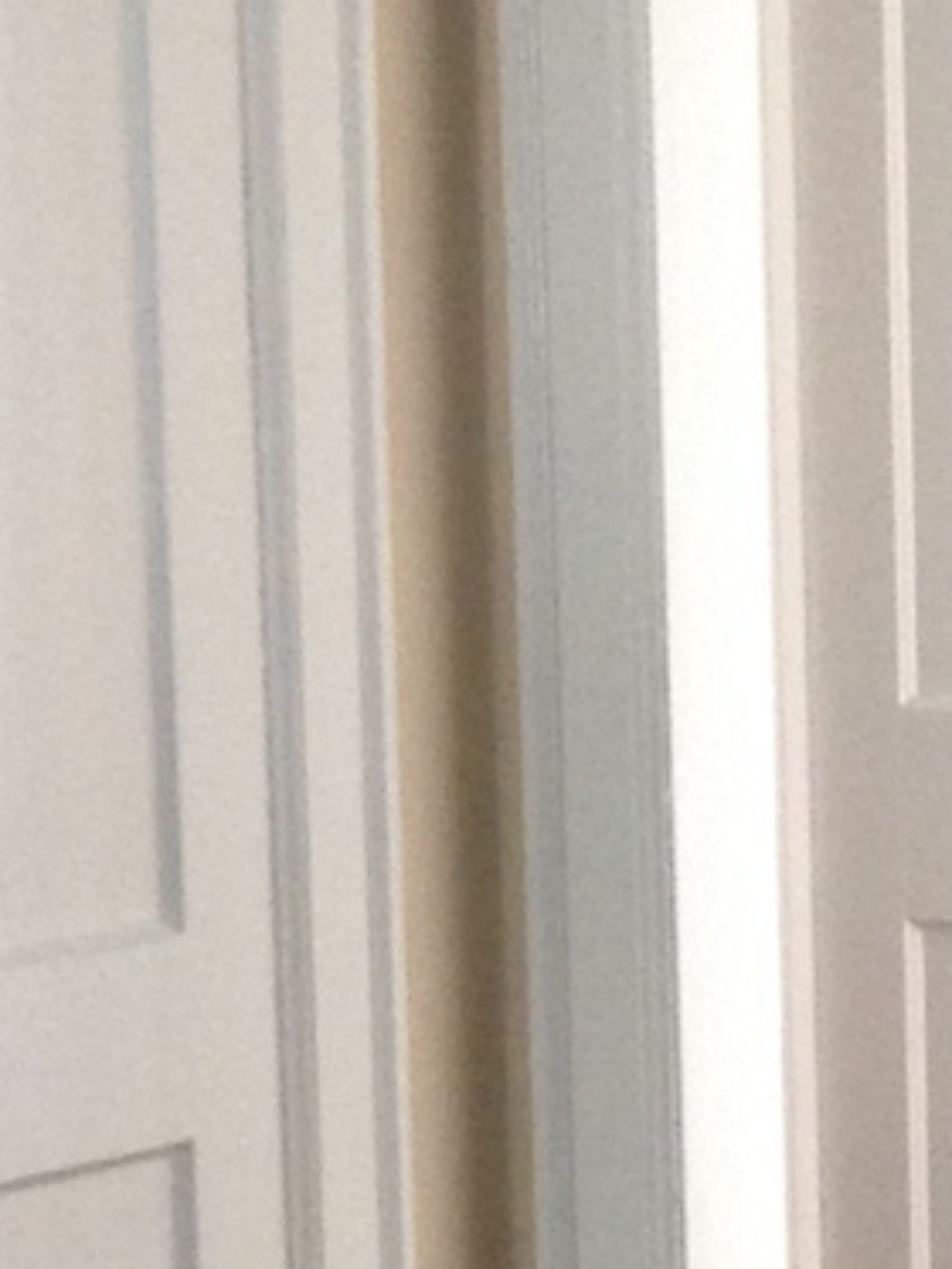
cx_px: 636
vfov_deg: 9.6
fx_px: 7476
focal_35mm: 204
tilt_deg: -9.8
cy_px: 1286
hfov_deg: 7.3
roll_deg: +1.4
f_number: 2.4
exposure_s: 1/20
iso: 125
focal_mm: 4.12
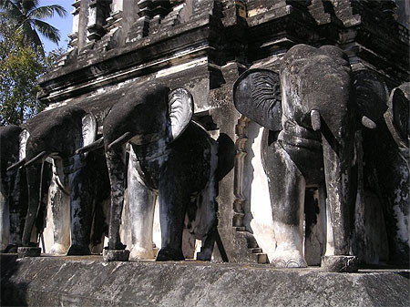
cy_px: 154
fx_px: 545
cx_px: 205
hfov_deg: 41.3
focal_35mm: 46
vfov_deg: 31.5
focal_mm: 7.1
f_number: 2.9
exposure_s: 1/750
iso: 50
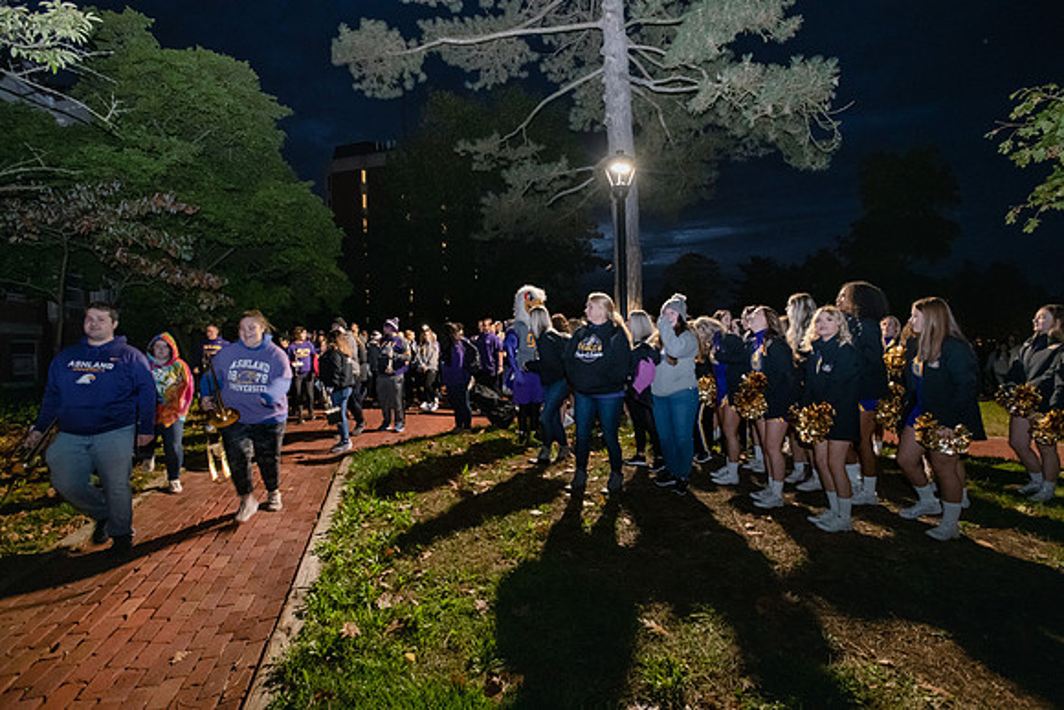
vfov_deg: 70.5
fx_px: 503
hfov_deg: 93.3
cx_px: 532
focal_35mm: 17
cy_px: 355
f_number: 5
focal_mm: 17
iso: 5000
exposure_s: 1/40
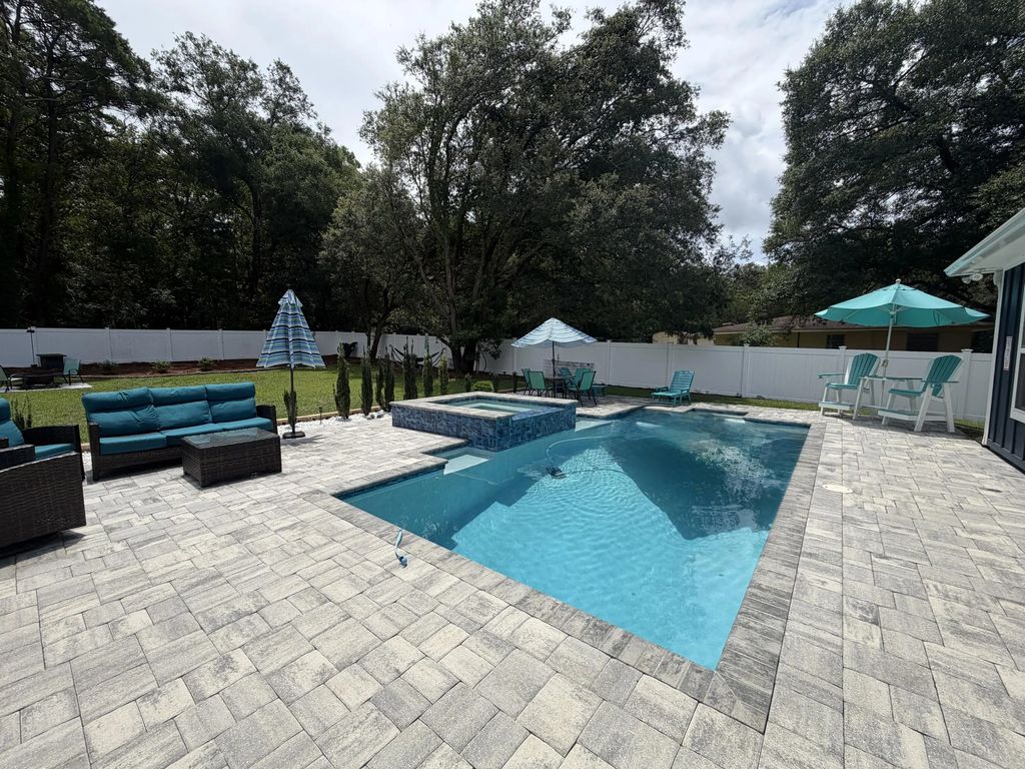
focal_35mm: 14
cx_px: 512
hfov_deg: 102.1
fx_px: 415
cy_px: 384
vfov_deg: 85.7
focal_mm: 2.22
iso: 25
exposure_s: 1/1033
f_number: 2.2
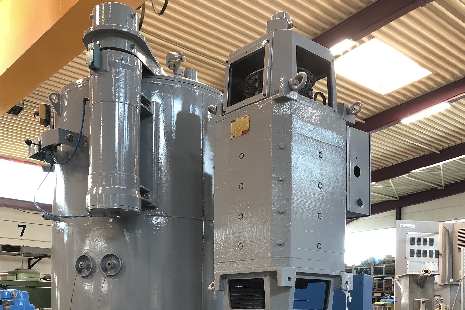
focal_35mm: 41
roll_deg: +0.0
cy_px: 318
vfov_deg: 30.1
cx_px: 225
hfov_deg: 47.4
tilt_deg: -1.3
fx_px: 530
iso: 40
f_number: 1.8
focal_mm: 3.99
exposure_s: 1/17
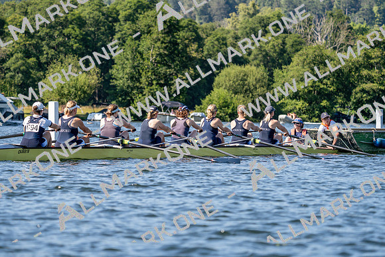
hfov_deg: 10.3
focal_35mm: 200
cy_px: 128
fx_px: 2139
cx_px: 192
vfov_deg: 6.9
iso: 320
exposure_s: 1/1600
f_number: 5.6
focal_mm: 200
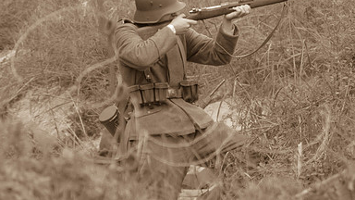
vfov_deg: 1.3
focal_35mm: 953
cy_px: 19
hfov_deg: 2.3
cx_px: 165
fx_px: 8971
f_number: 5.6
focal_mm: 300
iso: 400
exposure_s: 1/800
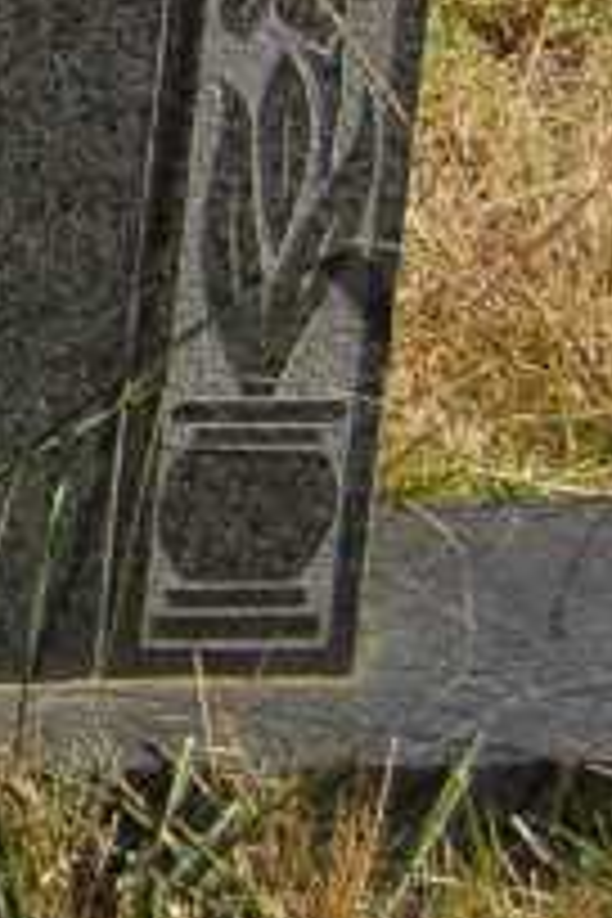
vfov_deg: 7.7
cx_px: -2007
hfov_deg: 4.7
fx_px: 6731
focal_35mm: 264
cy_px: -385
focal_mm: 30
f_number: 6.3
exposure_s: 1/500
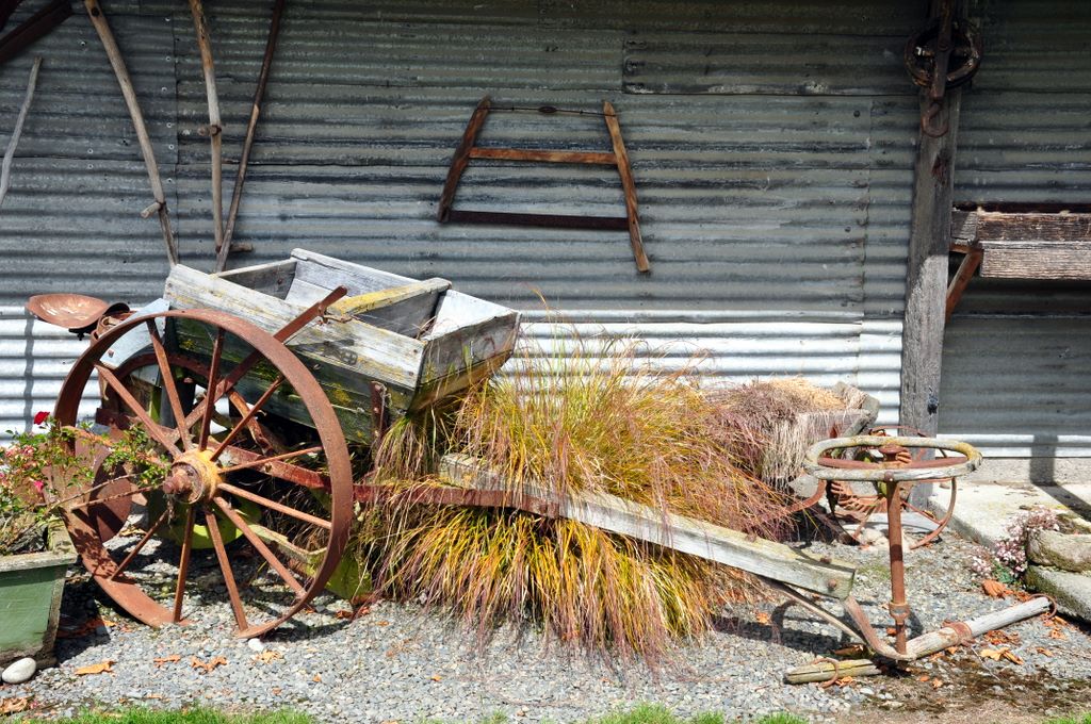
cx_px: 546
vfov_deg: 29.8
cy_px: 362
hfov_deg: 43.7
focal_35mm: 45
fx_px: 1362
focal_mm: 30
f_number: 10
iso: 200
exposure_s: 1/320
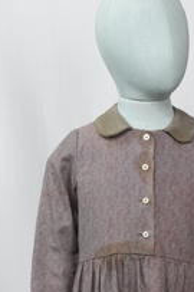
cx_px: 142
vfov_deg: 11.2
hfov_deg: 7.4
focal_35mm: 184
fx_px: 1490
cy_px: 222
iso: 400
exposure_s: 1/30
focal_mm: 64
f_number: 8
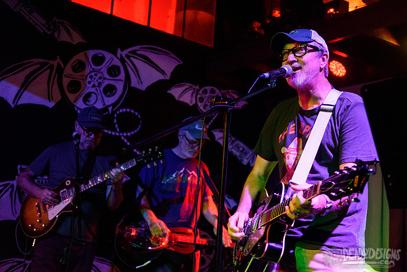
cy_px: 136
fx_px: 543
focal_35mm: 48
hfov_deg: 41.1
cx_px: 204
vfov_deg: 28.1
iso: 3200
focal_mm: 48
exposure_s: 1/80
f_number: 3.2
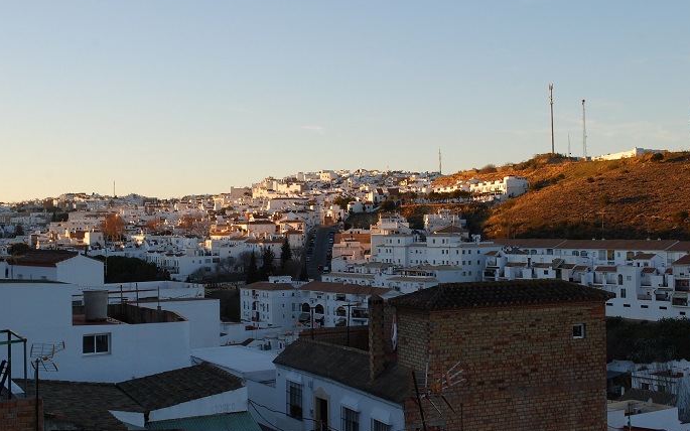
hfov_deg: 40.3
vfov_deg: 25.8
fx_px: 940
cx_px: 348
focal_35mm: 50
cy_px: 203
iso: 200
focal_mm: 32
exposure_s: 1/100
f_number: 9
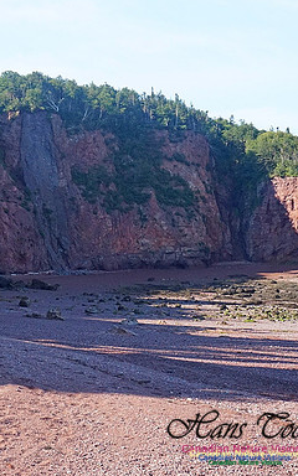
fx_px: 1050
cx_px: -29
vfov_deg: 25.6
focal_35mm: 81
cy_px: 237
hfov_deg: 15.7
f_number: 13
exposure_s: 1/400
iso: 1000
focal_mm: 35
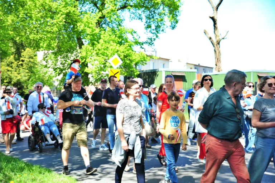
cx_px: 138
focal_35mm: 55
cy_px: 92
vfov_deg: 24.6
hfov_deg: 36.3
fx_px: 420
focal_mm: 55
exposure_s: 1/200
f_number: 4.5
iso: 250
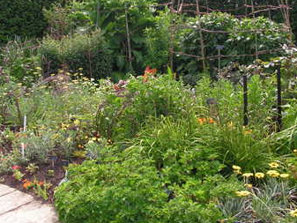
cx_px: 150
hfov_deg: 40.4
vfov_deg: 30.7
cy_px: 80
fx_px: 403
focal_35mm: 47
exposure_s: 1/160
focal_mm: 6
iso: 64
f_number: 4.8
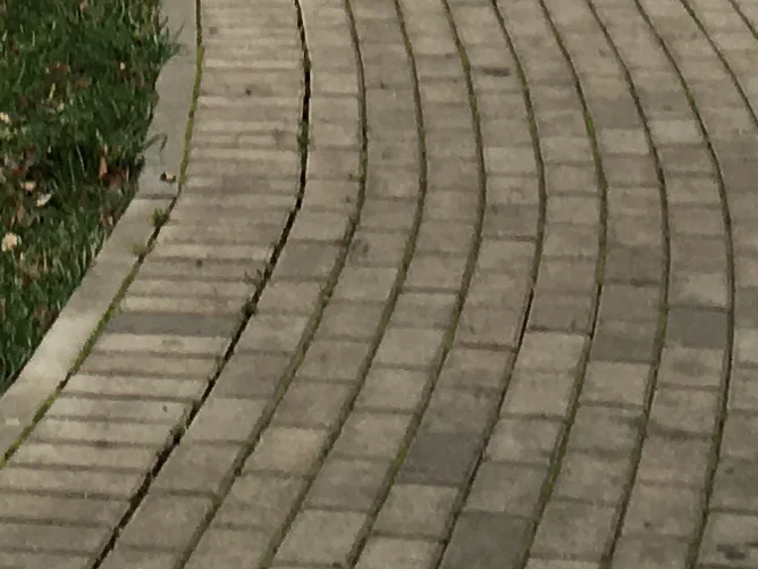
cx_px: 321
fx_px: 3832
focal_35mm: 175
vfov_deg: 7.9
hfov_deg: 11.3
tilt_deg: -0.8
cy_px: -806
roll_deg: -2.3
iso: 25
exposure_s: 1/100
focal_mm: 4.15
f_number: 2.2
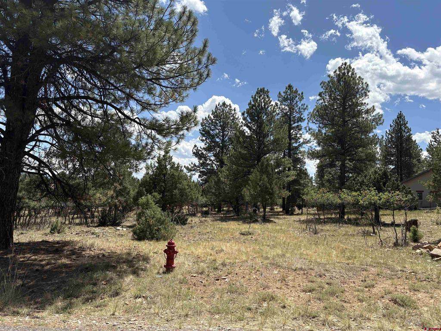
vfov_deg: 53.1
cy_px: 166
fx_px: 331
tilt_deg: +3.6
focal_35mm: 26
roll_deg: -3.4
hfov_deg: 67.3
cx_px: 220
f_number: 1.6
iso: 64
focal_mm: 5.96
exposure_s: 1/3831
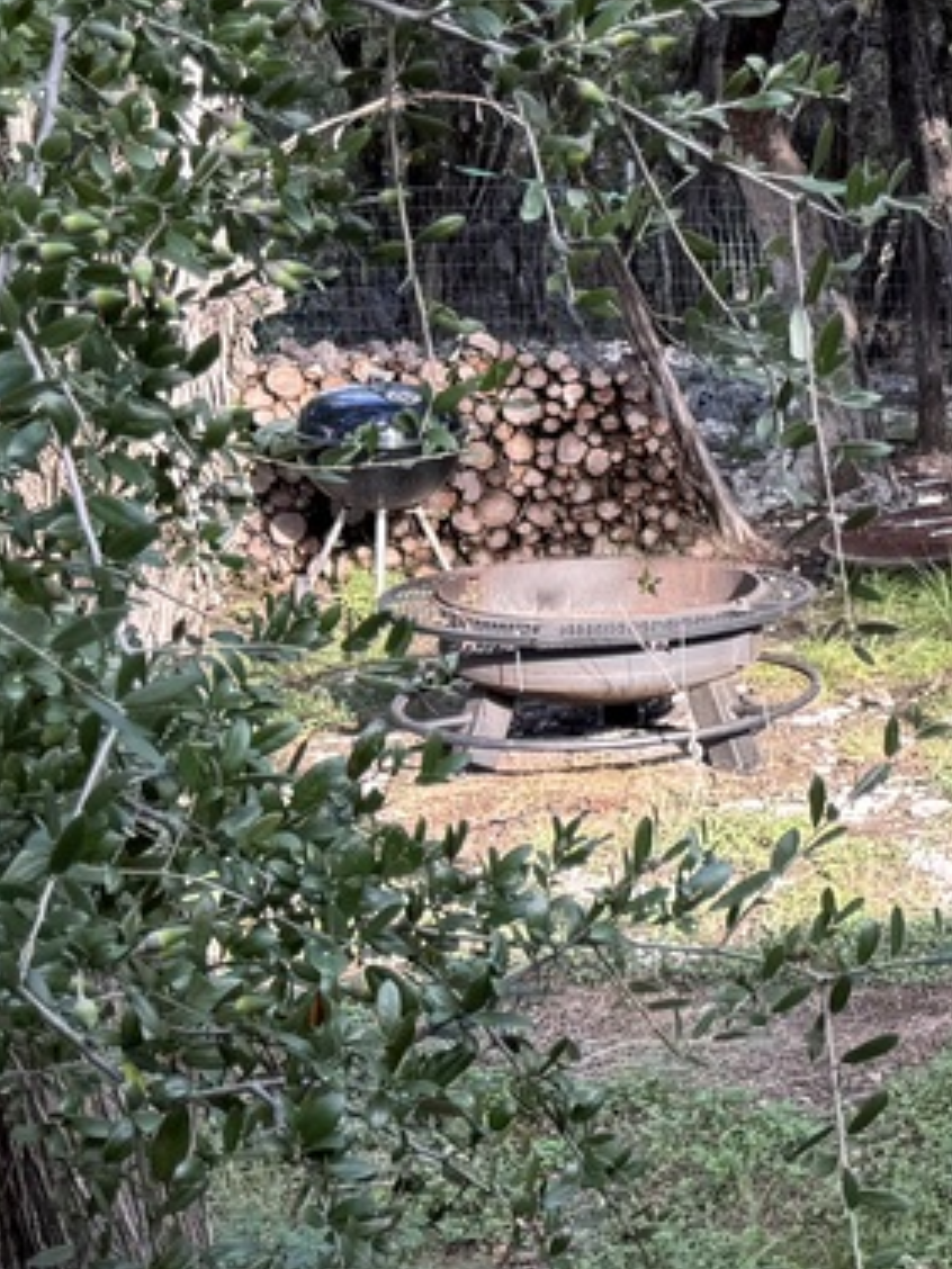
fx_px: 3374
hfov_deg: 13.3
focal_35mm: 92
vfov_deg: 21.3
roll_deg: -0.6
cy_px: 526
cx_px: 2036
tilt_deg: -13.3
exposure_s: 1/151
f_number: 1.78
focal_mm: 6.76
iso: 64
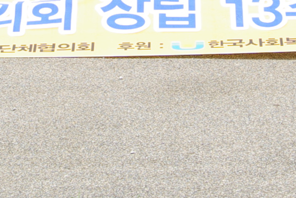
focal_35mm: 254
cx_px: 70
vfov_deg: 5.3
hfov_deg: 8.1
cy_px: -185
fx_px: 2088
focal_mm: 31
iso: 100
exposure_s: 1/250
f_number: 8
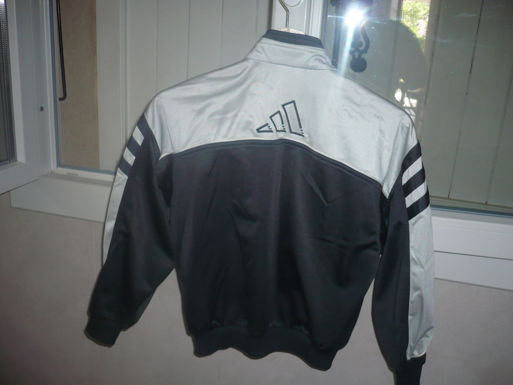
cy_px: 192
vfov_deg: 40.7
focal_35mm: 35
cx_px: 256
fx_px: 519
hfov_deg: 52.6
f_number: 2.8
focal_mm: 5.8
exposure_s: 1/30
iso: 100
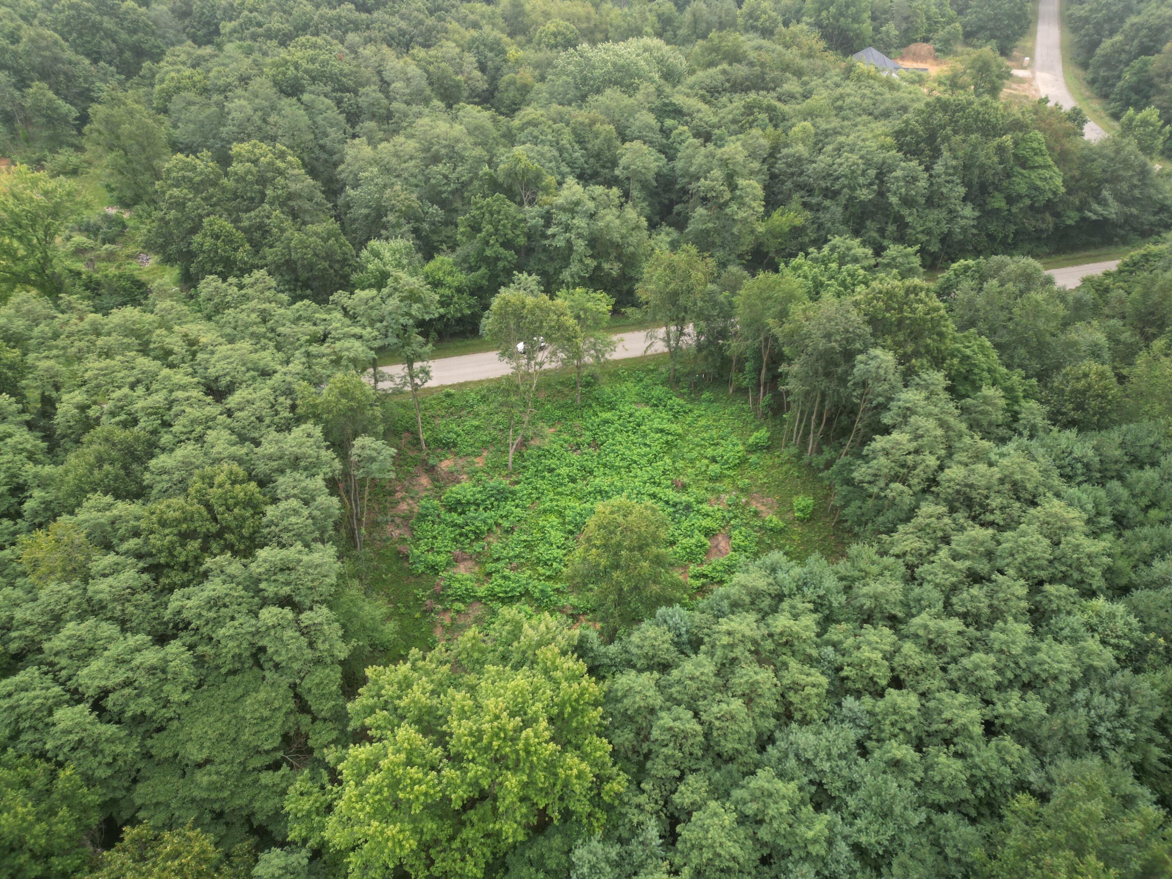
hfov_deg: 71.6
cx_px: 586
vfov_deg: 56.8
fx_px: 813
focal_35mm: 24
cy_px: 440
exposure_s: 1/180
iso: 100
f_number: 1.7
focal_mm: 6.72
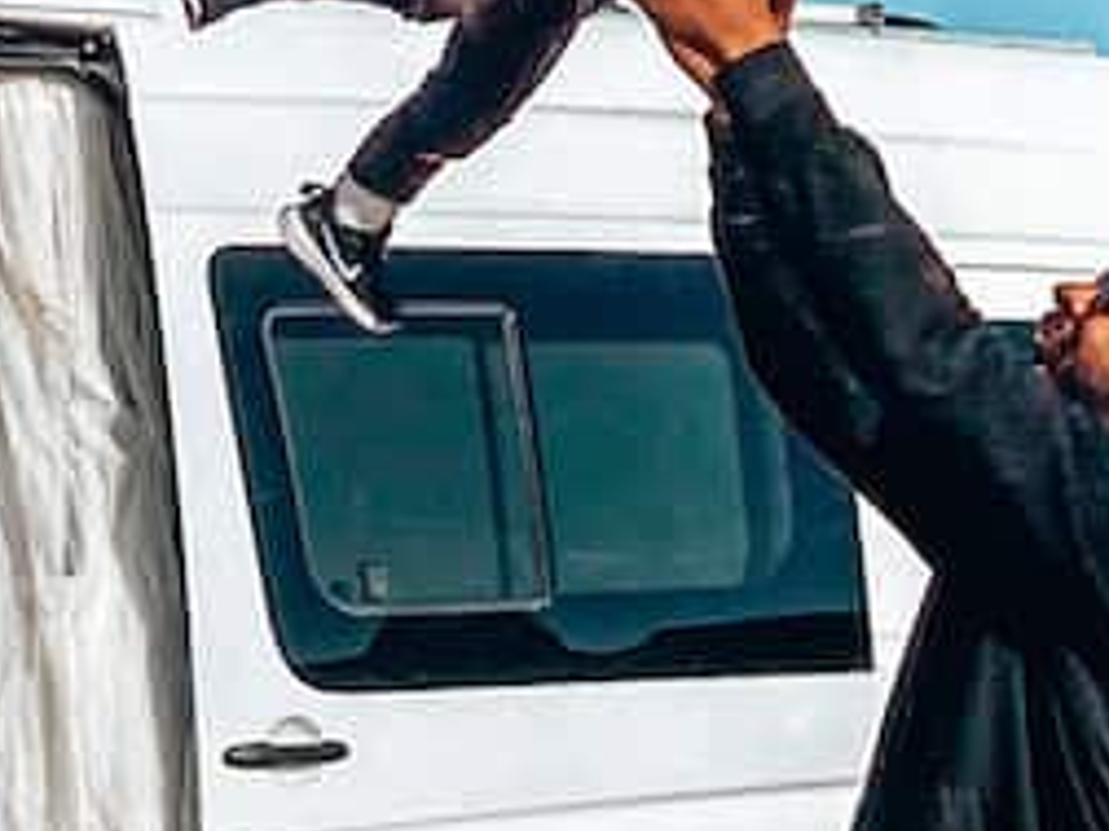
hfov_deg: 16.9
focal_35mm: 111
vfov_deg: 13.0
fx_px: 3556
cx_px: -224
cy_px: 959
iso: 20
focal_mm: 4
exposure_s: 1/3700
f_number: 1.8
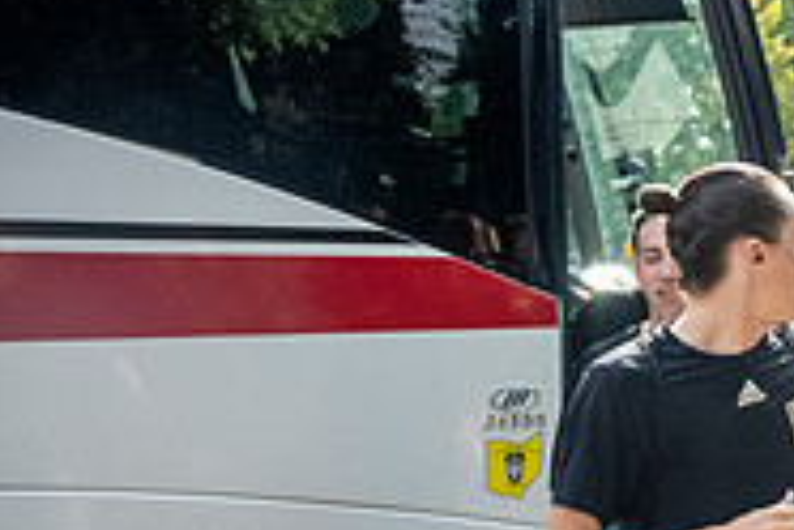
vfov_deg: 18.0
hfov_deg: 21.9
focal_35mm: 75
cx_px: 1225
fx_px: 1654
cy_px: 455
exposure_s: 1/3200
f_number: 4
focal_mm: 24
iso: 3200
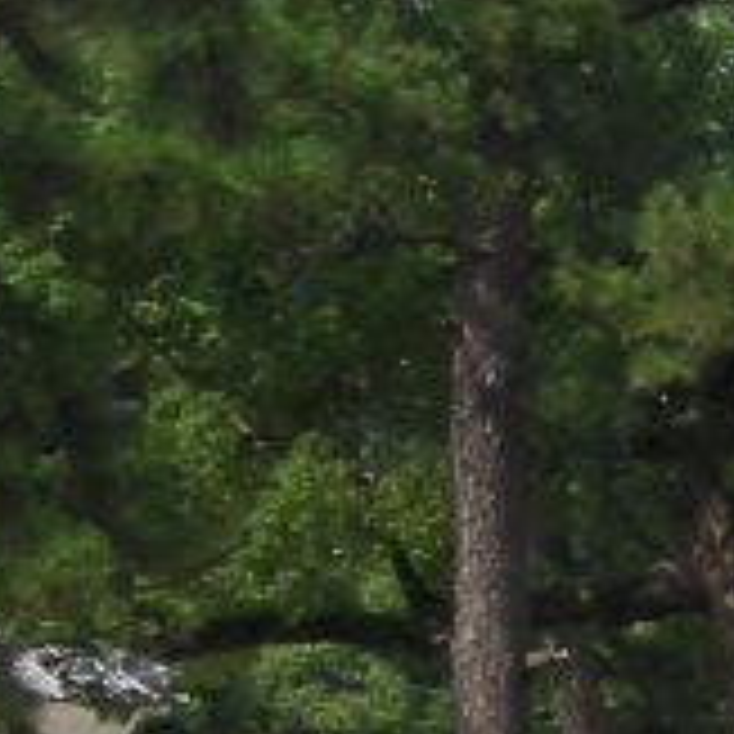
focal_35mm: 194
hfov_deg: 8.2
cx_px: 1806
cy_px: 536
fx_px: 4654
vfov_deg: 9.0
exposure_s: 1/151
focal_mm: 5.7
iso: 50
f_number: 5.7
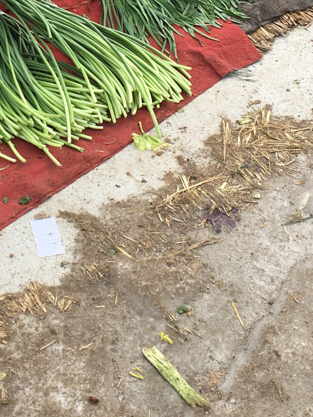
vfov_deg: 25.9
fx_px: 880
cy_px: 45
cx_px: 55
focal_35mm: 73
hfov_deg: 19.9
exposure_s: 1/625
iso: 25
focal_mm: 4.15
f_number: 2.2
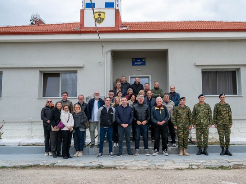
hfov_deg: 51.7
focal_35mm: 36
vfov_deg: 40.1
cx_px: 139
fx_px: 253
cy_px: 91
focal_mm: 31.5
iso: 400
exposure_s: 1/250
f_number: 9
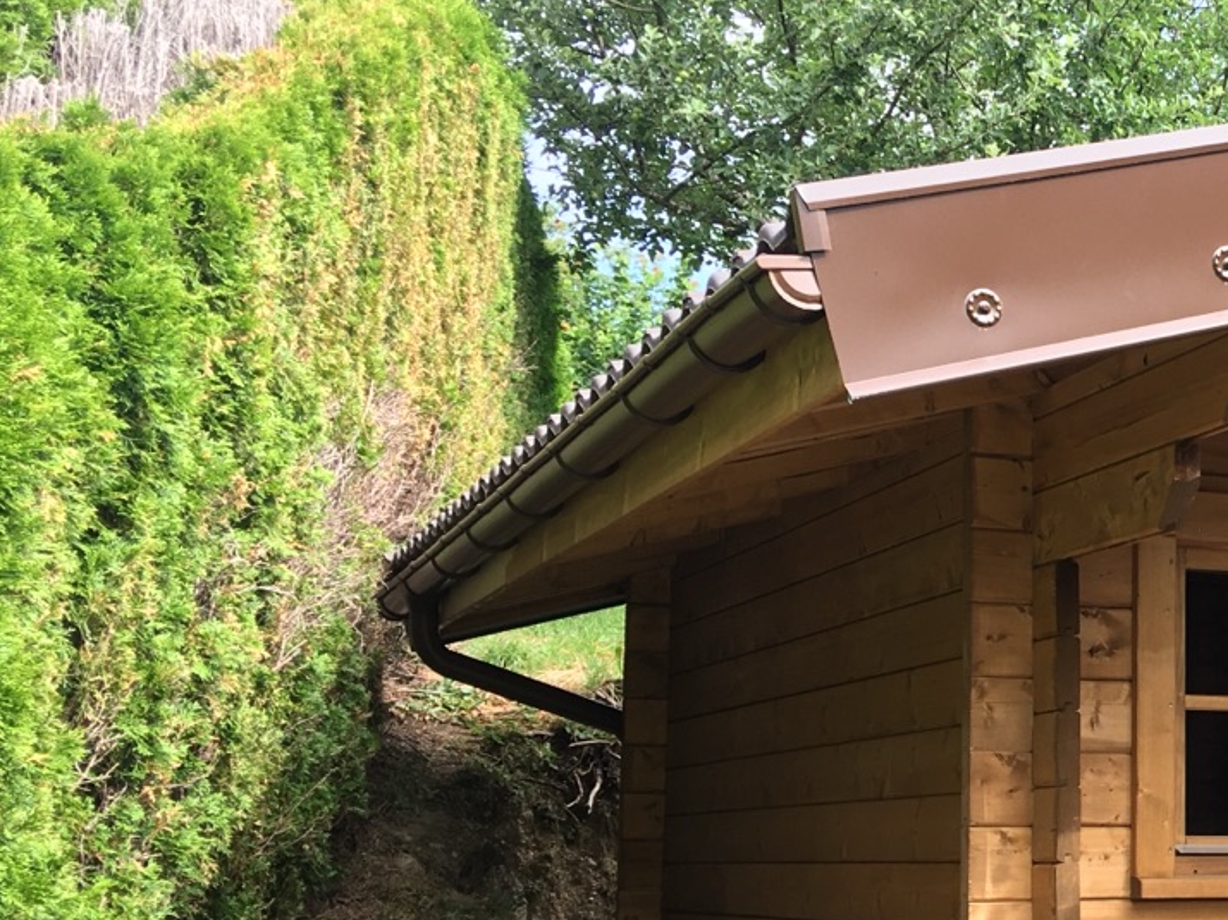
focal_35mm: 65
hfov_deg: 27.5
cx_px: 1321
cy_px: 624
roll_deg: -0.5
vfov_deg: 22.5
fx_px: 2305
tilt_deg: +6.2
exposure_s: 1/176
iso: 25
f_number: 2.2
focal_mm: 4.15
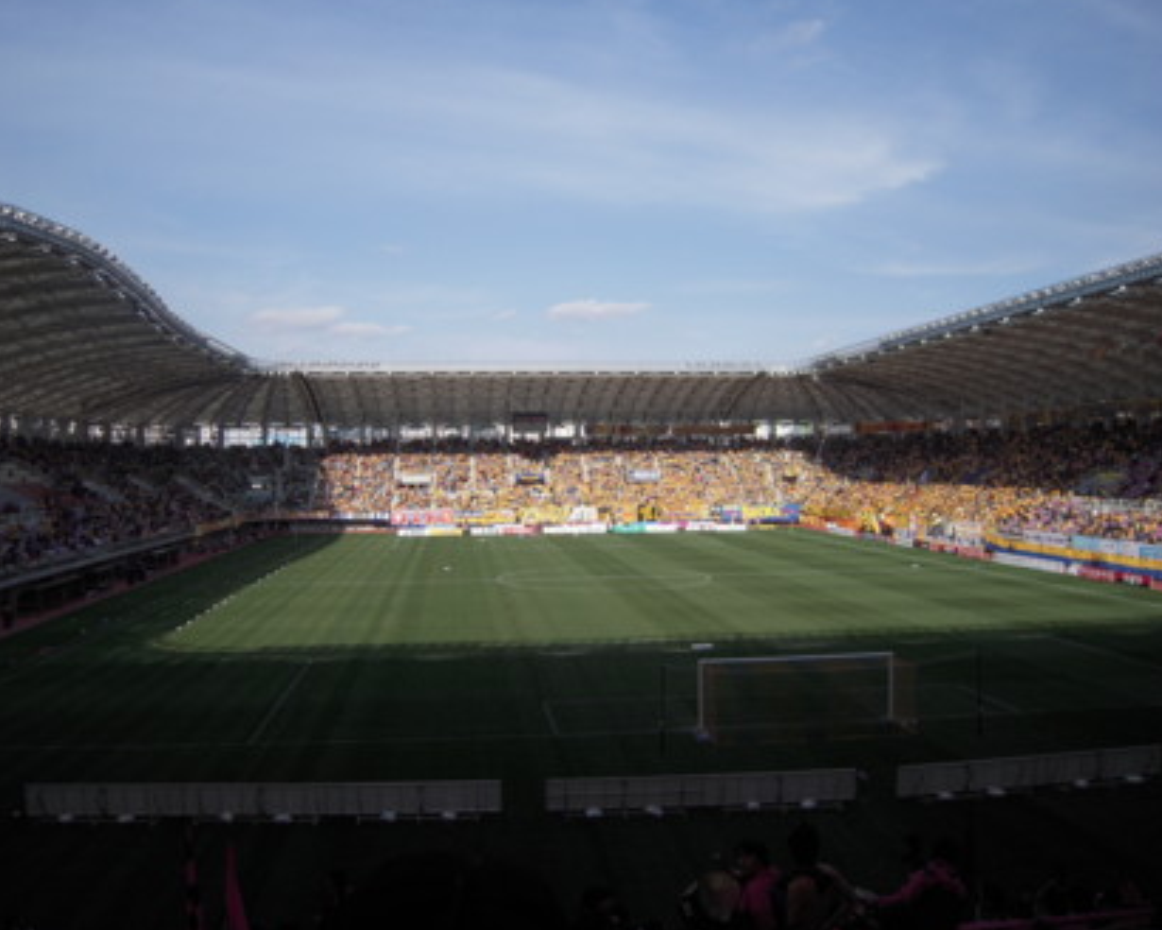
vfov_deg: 48.5
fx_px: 1032
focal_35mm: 30
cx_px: 564
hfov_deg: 58.8
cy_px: 465
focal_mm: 5
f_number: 5.4
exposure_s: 1/500
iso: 100
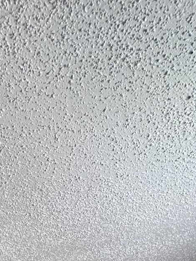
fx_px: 385
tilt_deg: -3.7
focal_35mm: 51
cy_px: 429
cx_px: -5
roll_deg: +1.6
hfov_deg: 26.8
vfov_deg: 24.5
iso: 250
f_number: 2.2
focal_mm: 2.22
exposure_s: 1/99
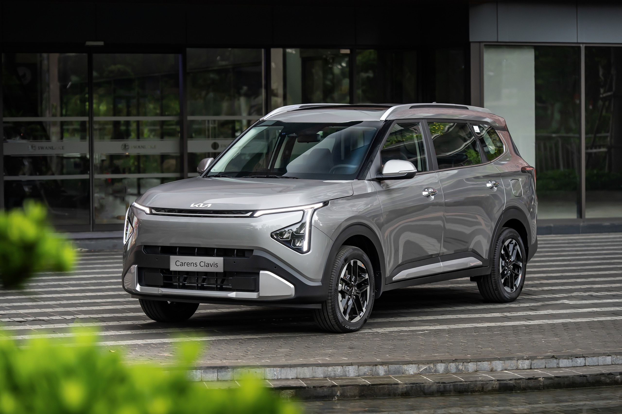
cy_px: 207
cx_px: 311
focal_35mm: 105
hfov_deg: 19.5
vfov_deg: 13.0
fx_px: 1814
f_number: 4
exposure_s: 1/100
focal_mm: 105
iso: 800
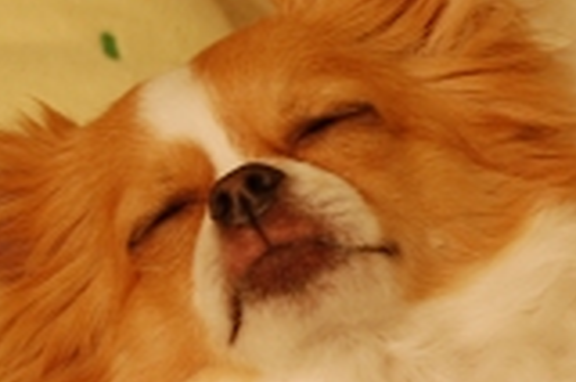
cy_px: 263
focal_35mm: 202
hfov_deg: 10.2
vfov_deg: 6.8
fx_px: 3229
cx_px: 488
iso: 800
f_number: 5.6
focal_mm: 55
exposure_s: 1/8
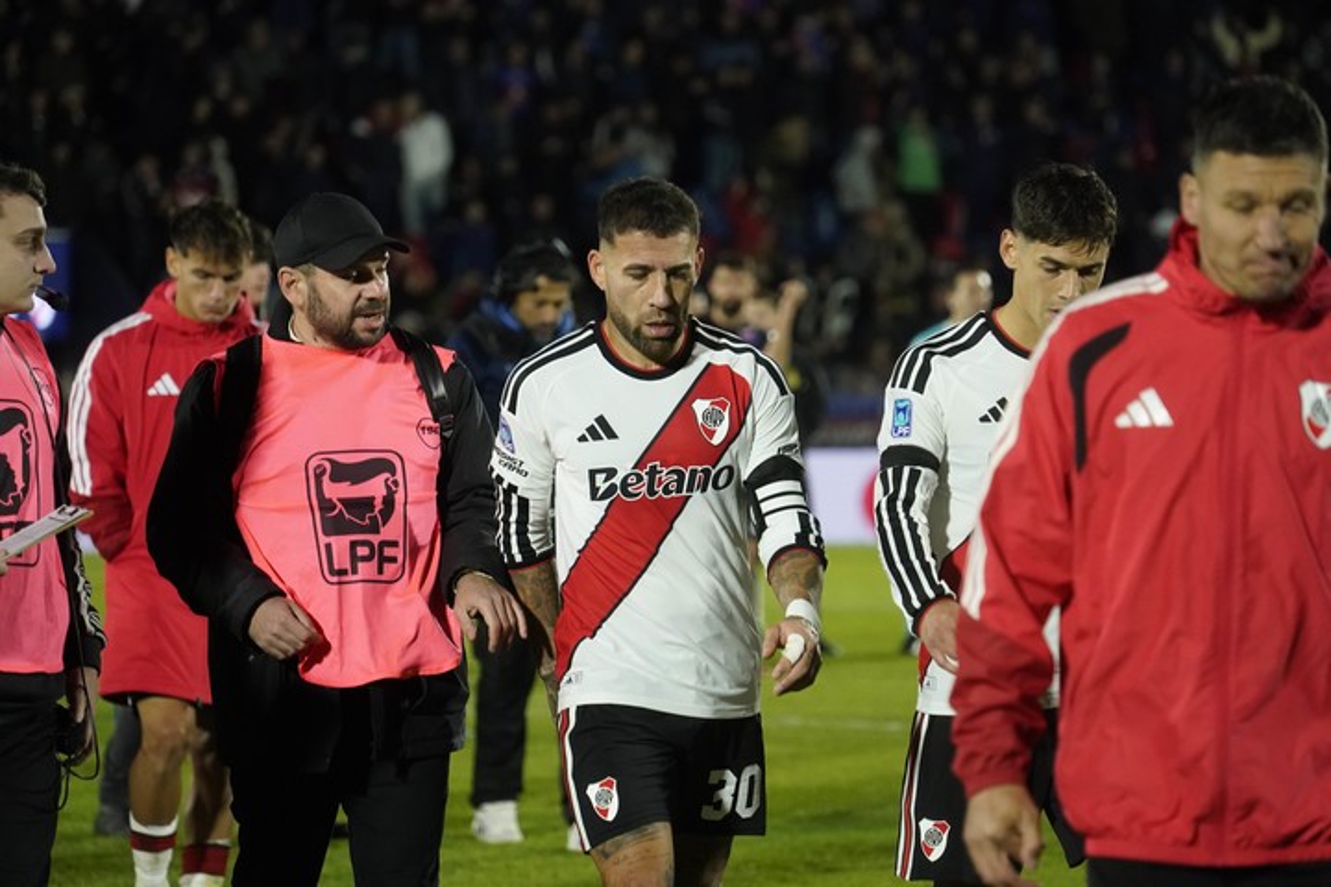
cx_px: 666
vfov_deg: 6.4
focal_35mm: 215
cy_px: 444
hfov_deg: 9.6
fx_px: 7948
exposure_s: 1/640
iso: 6400
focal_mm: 215
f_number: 5.6
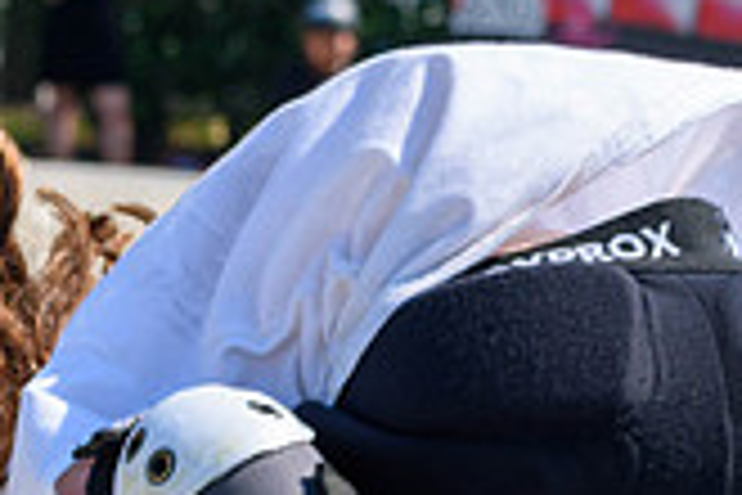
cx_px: 441
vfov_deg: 3.7
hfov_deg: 5.6
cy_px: 632
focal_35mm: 370
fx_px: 7626
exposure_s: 1/800
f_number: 7.1
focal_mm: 70
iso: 200
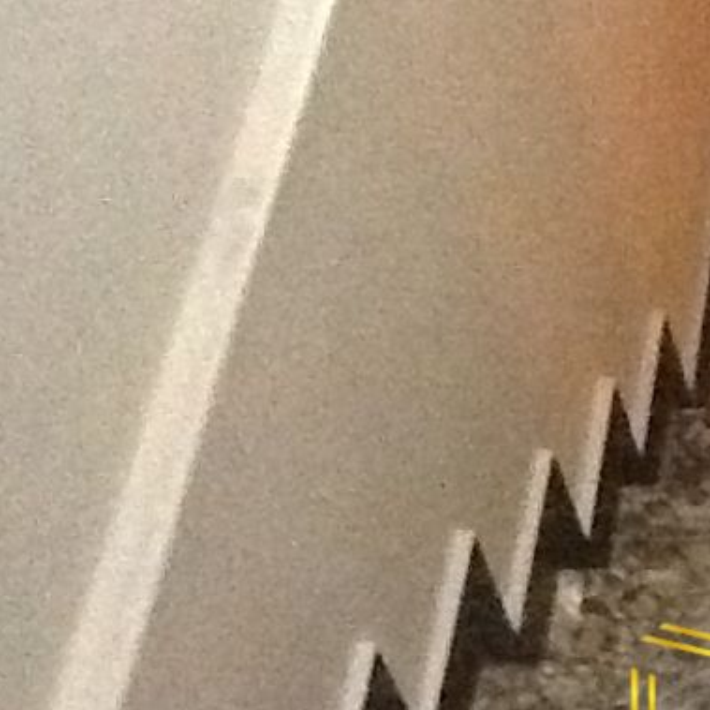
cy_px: 716
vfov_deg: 16.2
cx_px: 922
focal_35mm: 105
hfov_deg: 15.8
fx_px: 2437
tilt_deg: -57.2
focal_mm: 2.03
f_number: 2.4
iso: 640
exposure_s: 1/15
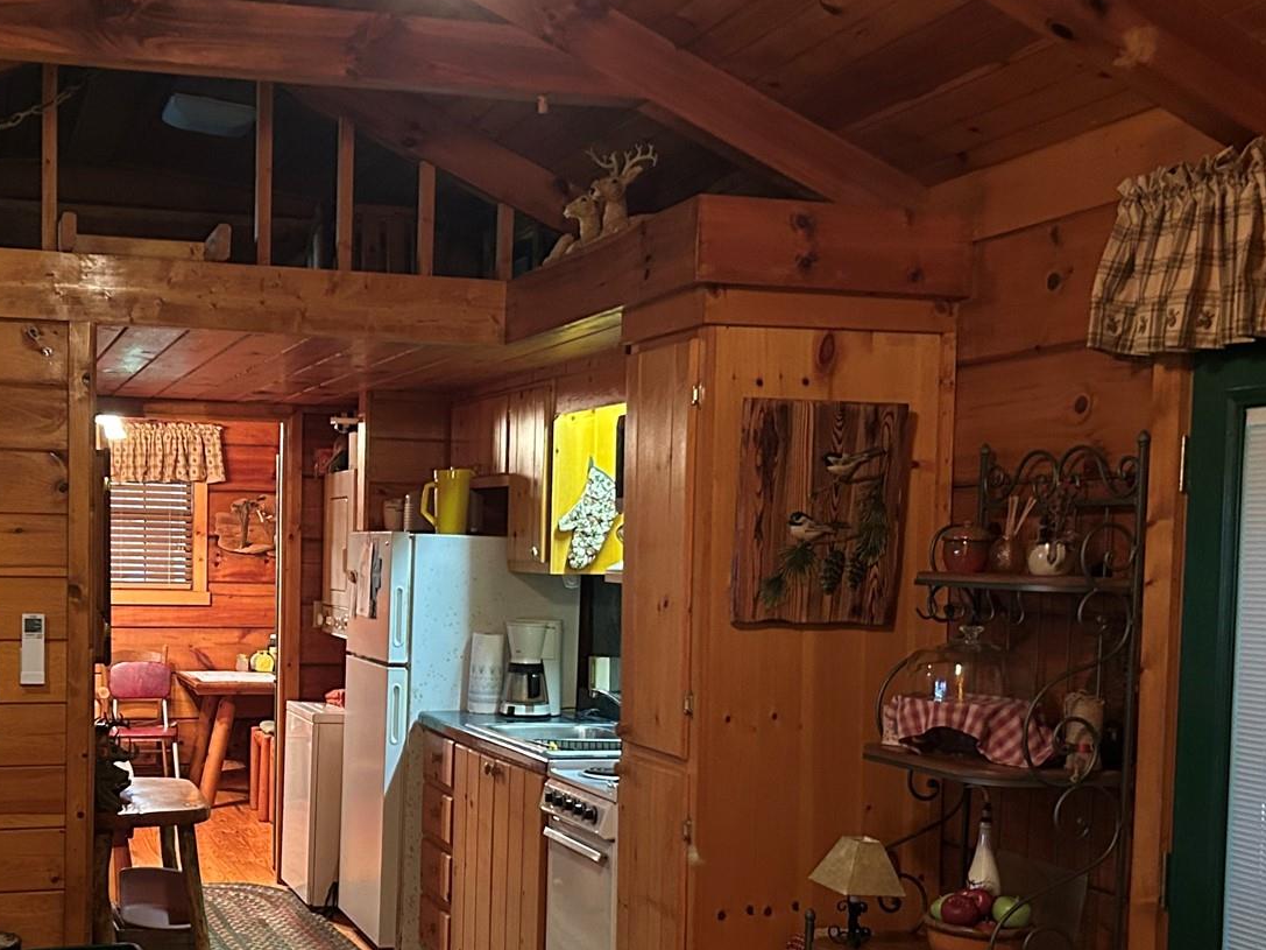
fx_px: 1792
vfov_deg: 29.5
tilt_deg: -3.3
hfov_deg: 38.4
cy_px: 634
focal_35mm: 49
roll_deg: -0.6
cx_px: 413
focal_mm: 5.7
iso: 800
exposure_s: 1/30
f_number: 1.5
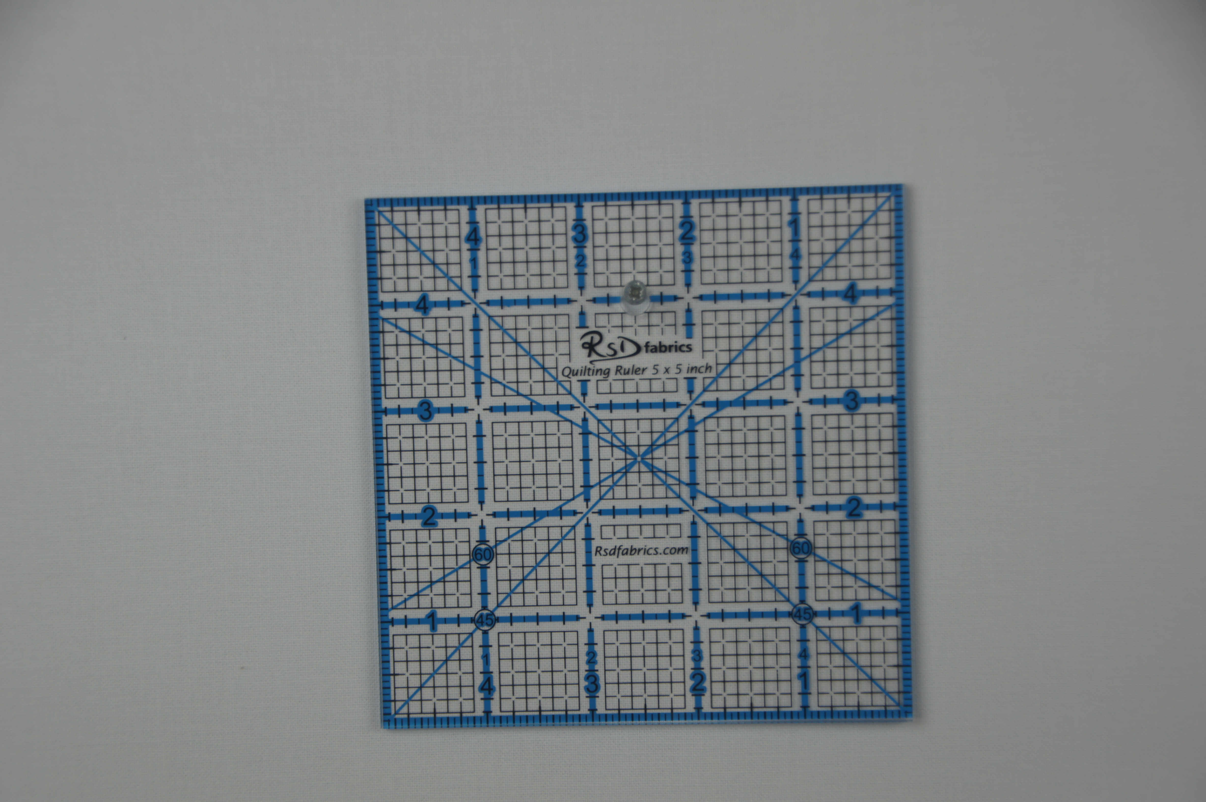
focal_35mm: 90
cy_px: 401
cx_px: 603
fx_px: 3012
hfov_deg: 22.6
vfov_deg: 15.2
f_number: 5
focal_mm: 60
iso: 125
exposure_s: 1/100
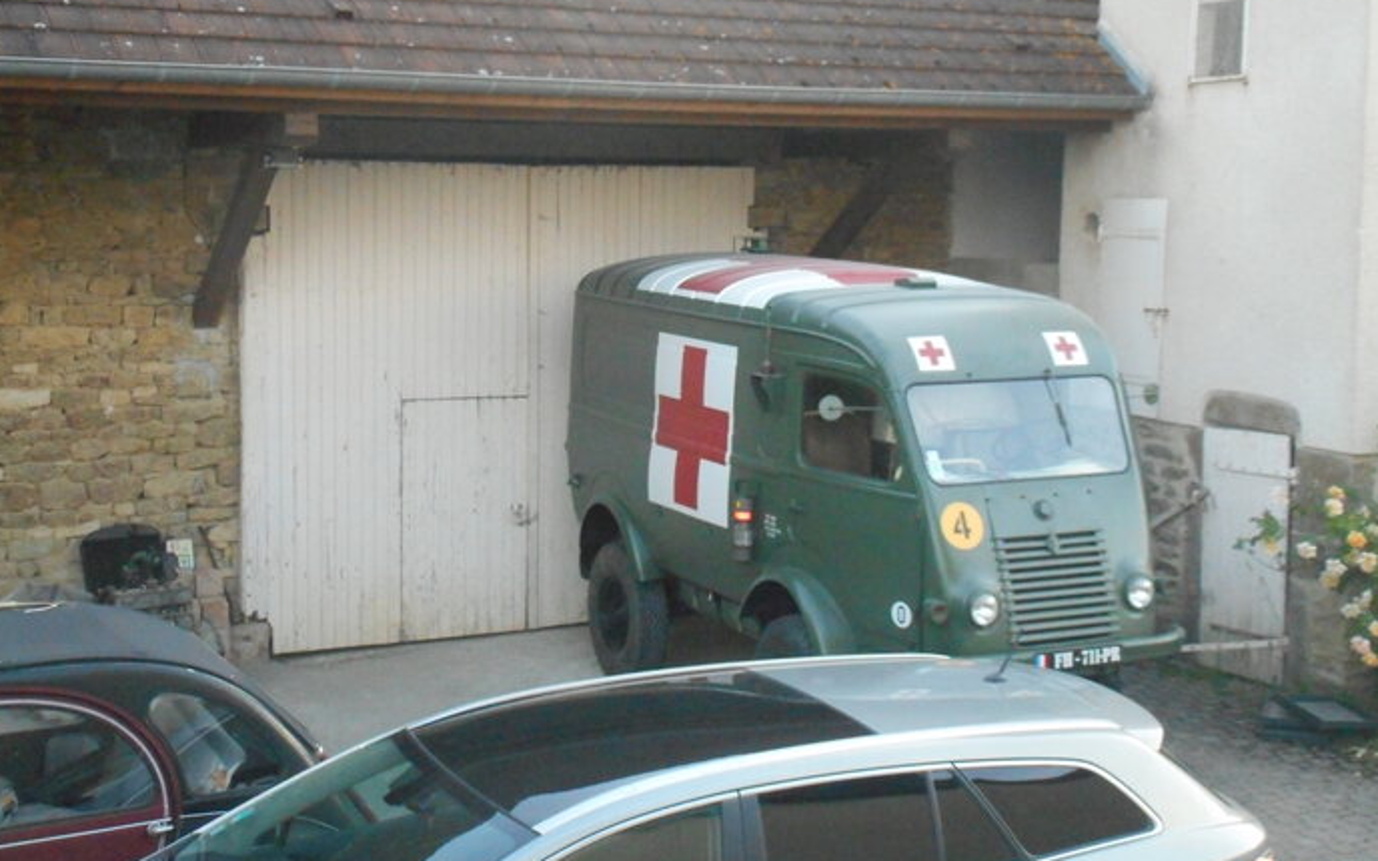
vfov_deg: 23.5
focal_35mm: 55
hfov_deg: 36.9
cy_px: 351
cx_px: 687
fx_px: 2066
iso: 1000
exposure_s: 1/60
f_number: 4.9
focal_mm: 9.1
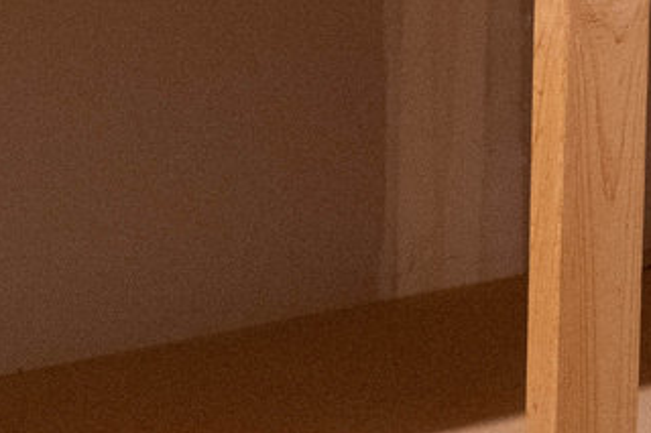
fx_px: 2892
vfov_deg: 8.5
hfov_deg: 12.7
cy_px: -32
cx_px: 629
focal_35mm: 160
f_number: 4
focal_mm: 25
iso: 6400
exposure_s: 1/160
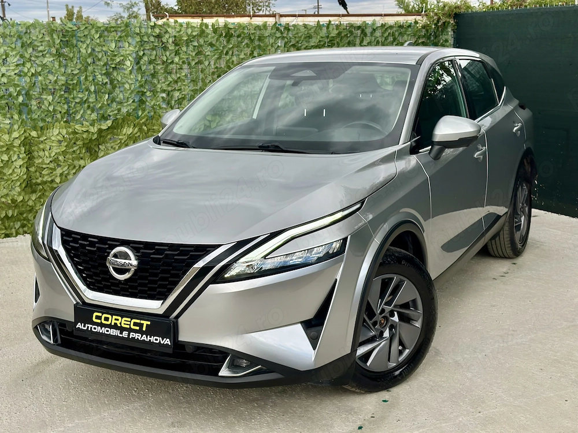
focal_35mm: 48
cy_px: 216
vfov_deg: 30.3
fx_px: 801
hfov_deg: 39.7
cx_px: 289
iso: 80
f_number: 1.78
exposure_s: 1/1305
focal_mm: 6.86
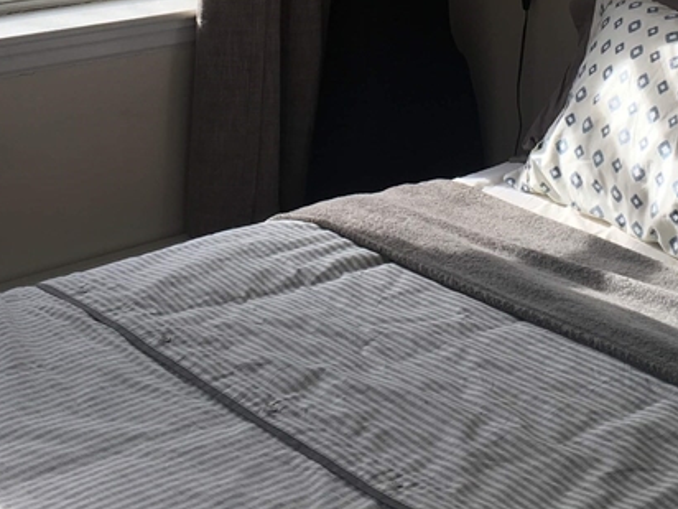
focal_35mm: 72
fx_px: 1410
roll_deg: -0.7
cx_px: 344
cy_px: -114
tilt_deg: -8.3
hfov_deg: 27.0
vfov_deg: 19.2
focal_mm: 4.15
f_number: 2.2
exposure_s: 1/127
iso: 25
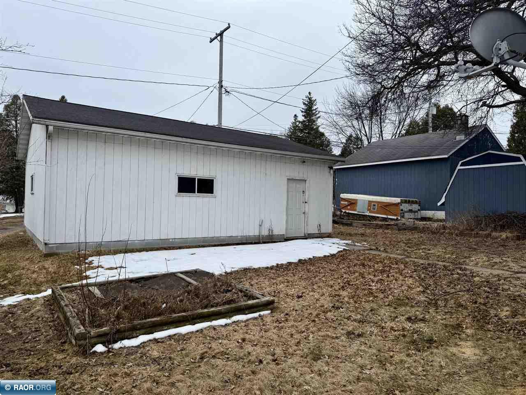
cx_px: 263
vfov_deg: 56.8
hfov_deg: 71.6
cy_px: 198
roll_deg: -1.0
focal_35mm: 24
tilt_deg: +0.8
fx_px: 365
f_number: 1.78
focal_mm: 6.76
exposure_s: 1/2525
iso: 80
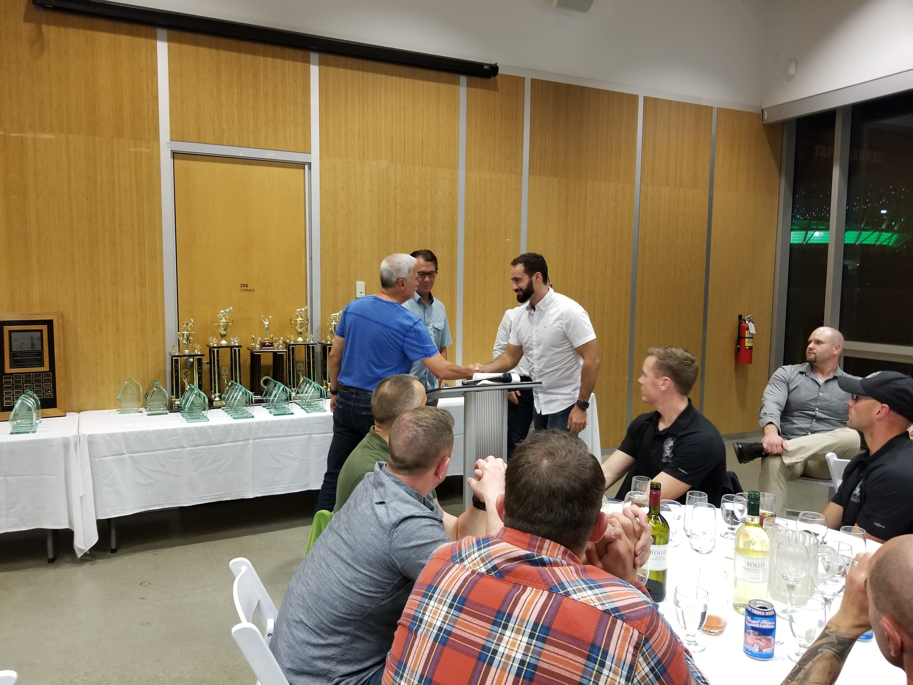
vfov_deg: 53.1
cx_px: 456
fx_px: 686
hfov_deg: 67.3
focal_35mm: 26
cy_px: 342
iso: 200
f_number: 1.7
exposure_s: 1/30
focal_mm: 4.25
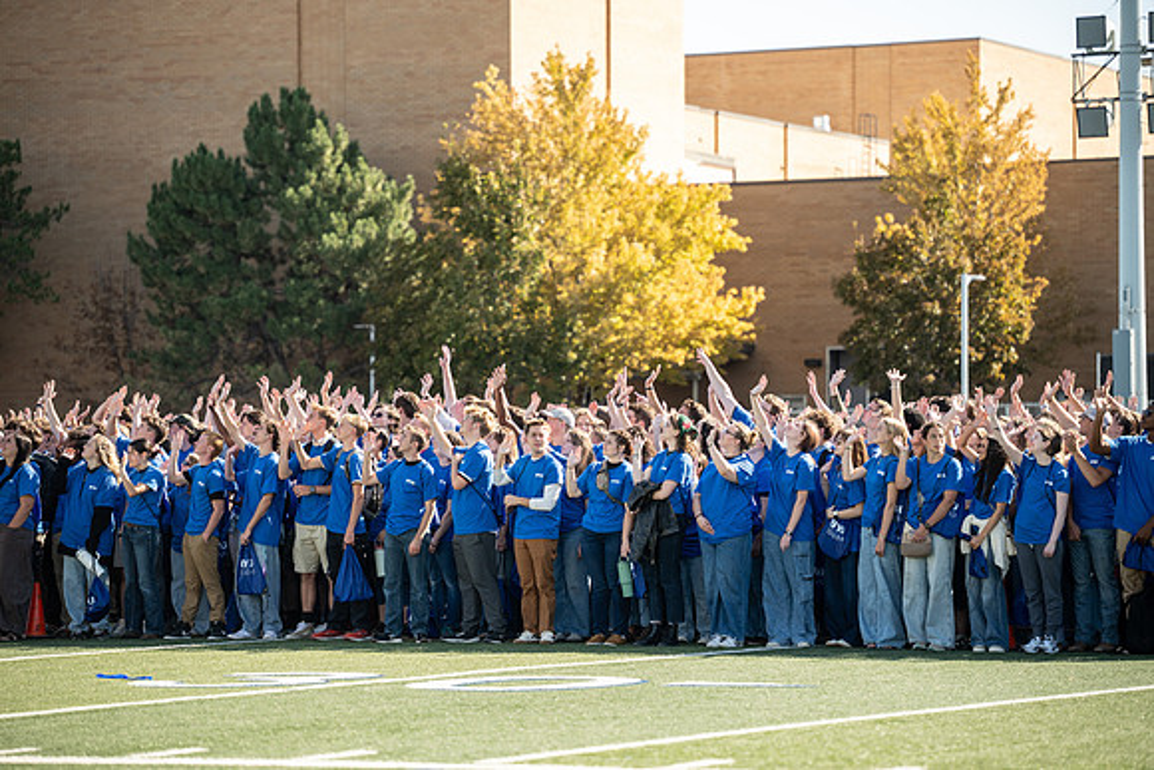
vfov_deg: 9.6
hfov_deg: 14.4
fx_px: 4579
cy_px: 372
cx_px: 577
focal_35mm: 143
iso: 100
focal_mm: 135
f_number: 2.8
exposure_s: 1/1000
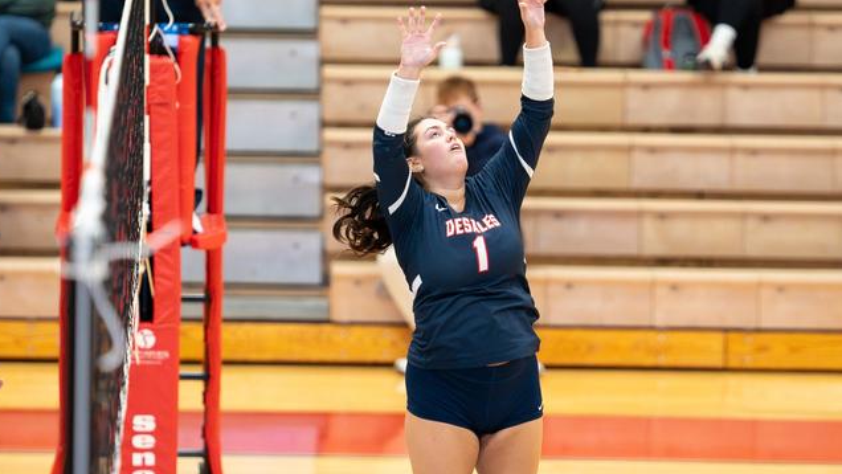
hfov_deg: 8.1
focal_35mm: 266
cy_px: 173
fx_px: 5940
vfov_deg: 4.6
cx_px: 489
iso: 5000
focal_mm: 135
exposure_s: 1/1000
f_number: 1.8
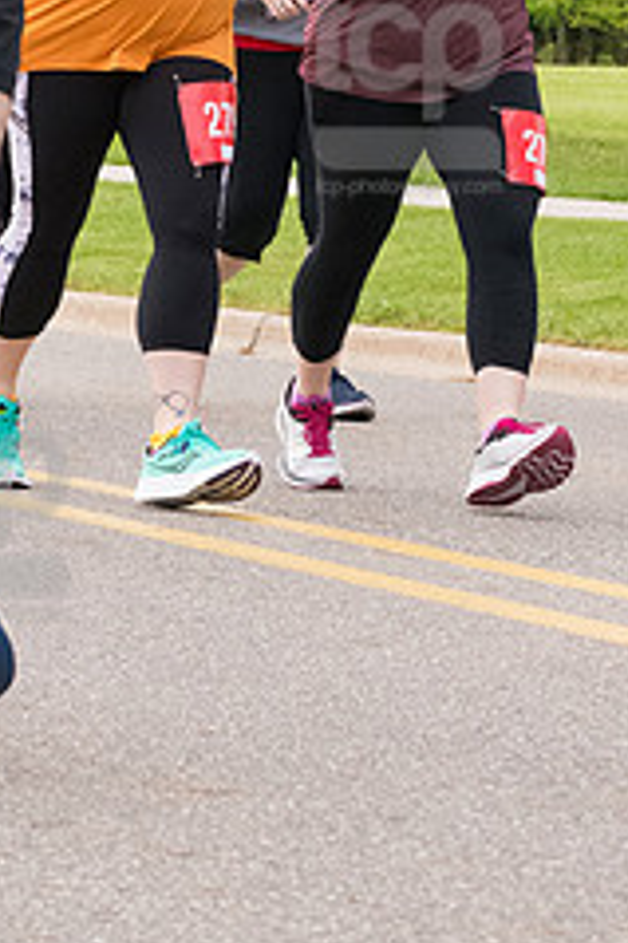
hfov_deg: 6.2
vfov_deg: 9.3
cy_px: 87
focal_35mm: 220
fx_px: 5765
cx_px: 409
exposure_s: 1/1600
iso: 4000
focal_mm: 78
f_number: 7.1
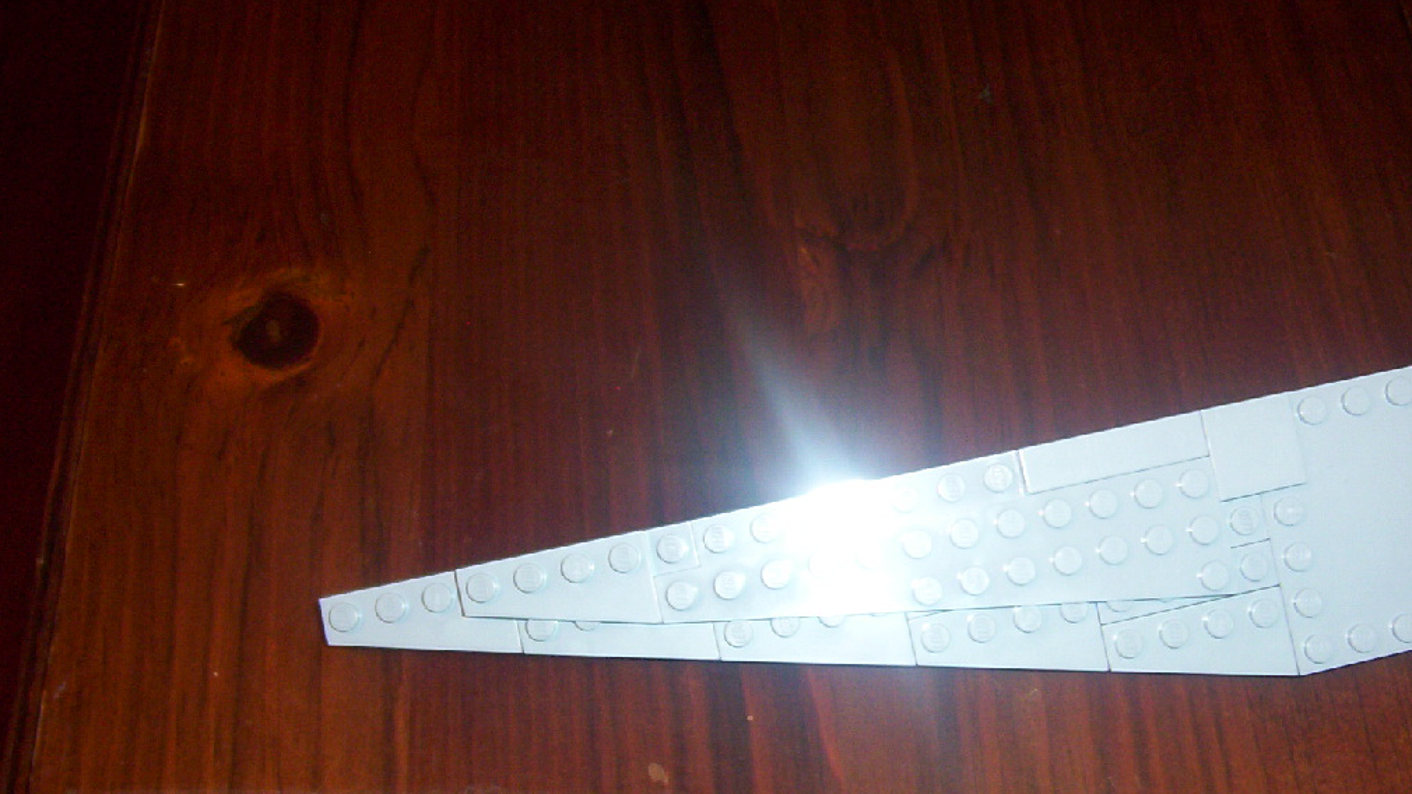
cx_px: 791
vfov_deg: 25.7
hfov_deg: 44.5
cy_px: 573
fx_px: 1722
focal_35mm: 46
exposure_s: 1/30
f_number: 2.76
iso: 140
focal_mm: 5.54
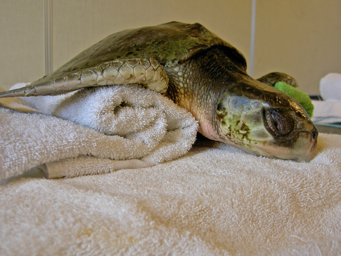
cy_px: 128
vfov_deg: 41.8
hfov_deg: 54.0
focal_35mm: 34
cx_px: 170
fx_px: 335
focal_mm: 5.6
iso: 50
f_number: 2.8
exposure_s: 1/10
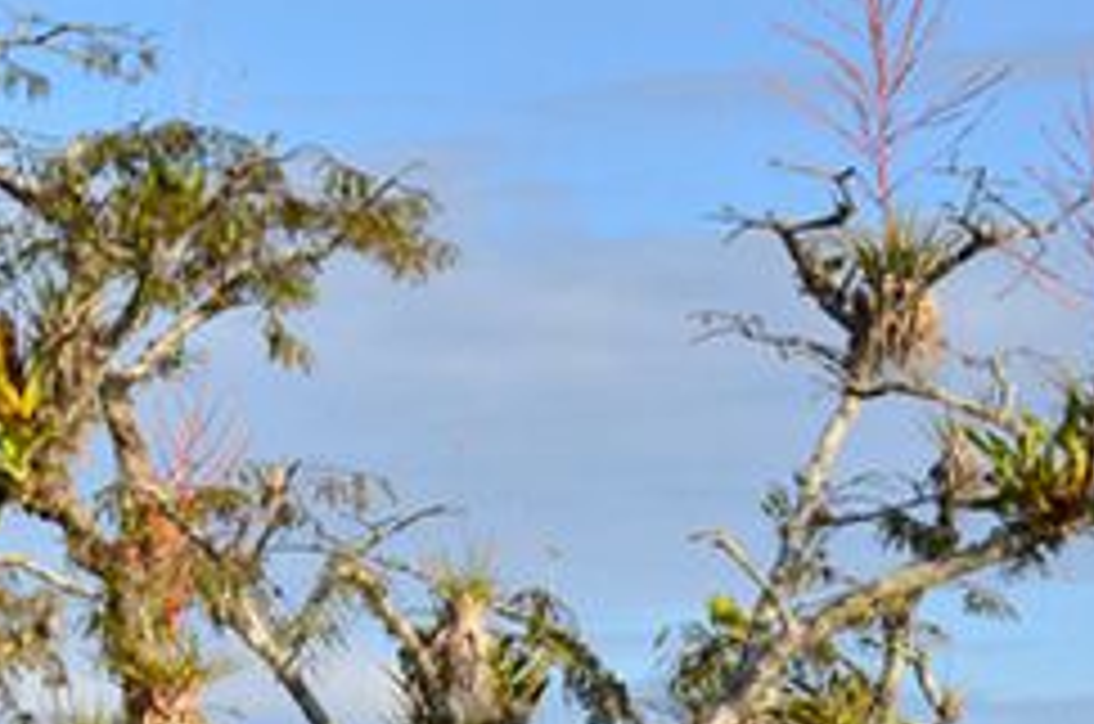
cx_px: -788
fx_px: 7067
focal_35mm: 233
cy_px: 643
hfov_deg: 8.6
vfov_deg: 5.9
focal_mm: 42
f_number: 11
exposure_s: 1/500
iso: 400
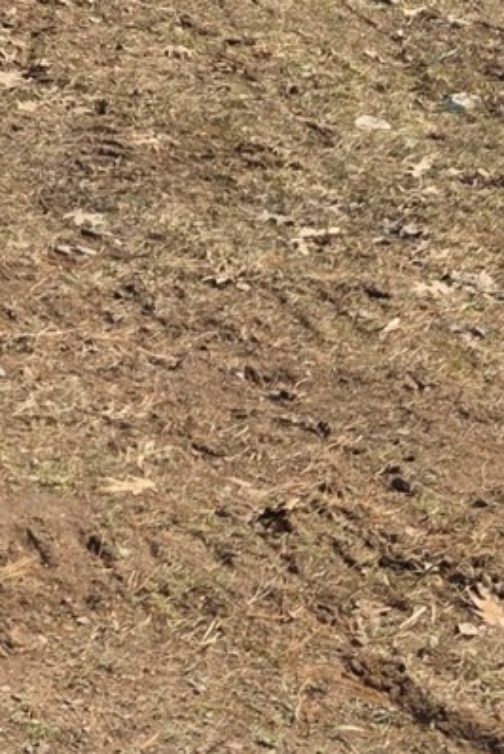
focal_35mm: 123
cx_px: -891
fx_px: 2578
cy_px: -646
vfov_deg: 14.4
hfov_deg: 9.4
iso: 80
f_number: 1.7
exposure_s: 1/3589
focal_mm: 6.3
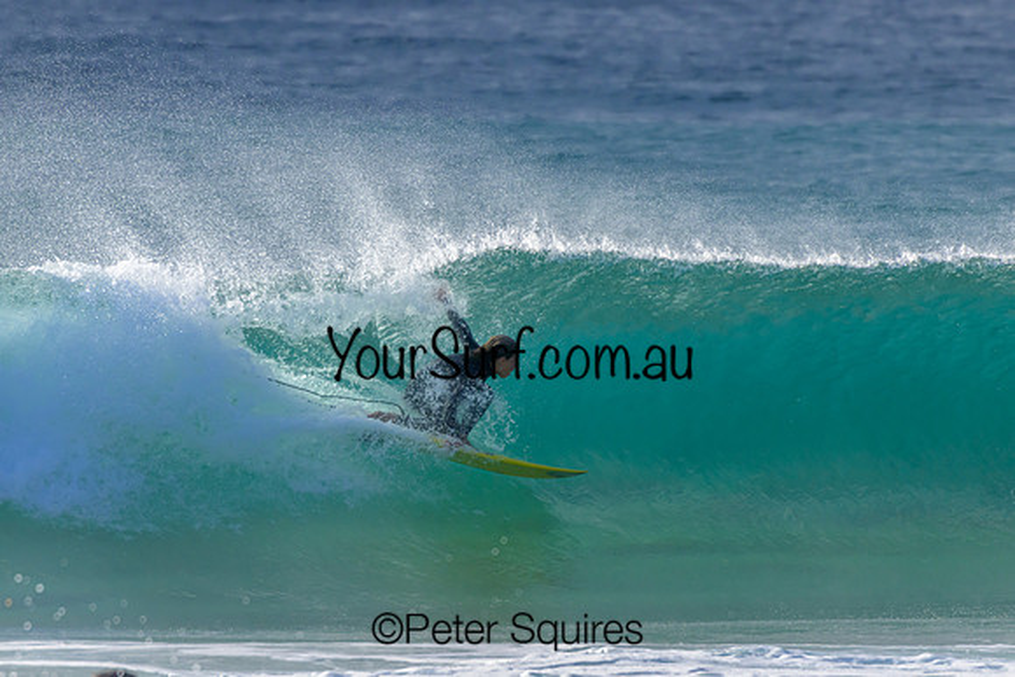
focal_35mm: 700
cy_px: 338
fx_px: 19740
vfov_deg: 2.0
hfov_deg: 2.9
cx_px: 508
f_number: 11
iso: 1800
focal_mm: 700
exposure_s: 1/2000
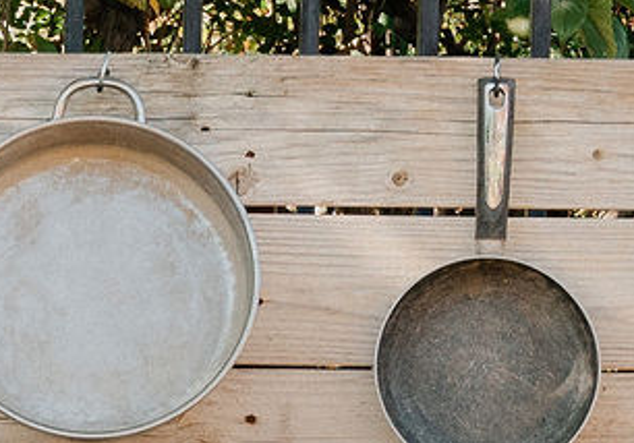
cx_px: 24
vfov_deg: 6.5
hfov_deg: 9.2
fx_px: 3916
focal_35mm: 219
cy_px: 475
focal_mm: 27
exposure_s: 1/320
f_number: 5.6
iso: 400
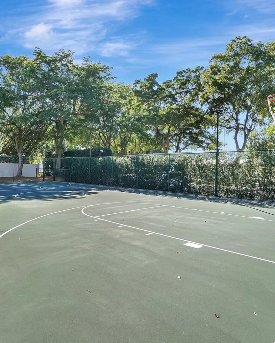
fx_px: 241
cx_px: 112
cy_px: 172
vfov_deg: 70.9
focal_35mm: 24
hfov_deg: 58.9
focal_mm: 16.5
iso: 640
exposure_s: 1/500
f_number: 14
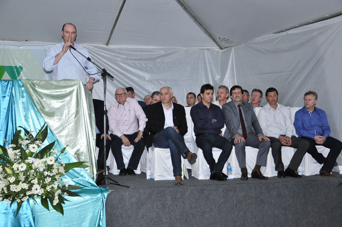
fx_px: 541
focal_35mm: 57
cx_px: 171
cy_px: 114
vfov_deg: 23.7
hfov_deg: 35.1
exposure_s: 1/100
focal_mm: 38
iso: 1250
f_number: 4.5
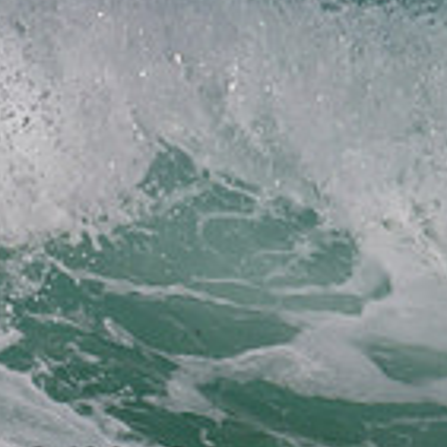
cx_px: -241
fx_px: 49482
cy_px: 436
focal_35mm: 3387
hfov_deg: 0.5
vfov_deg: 0.5
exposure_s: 1/2000
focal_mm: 800
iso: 280
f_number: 11
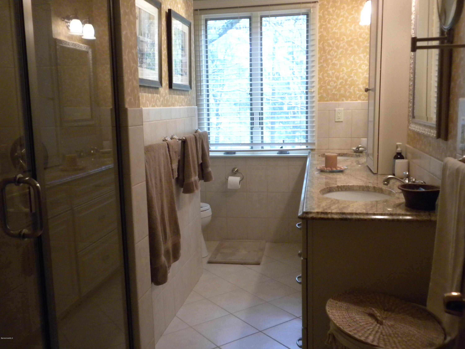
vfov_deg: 38.7
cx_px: 232
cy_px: 174
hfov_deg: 50.1
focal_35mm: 37
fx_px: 497
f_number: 3.5
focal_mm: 6.6
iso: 400
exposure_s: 1/62
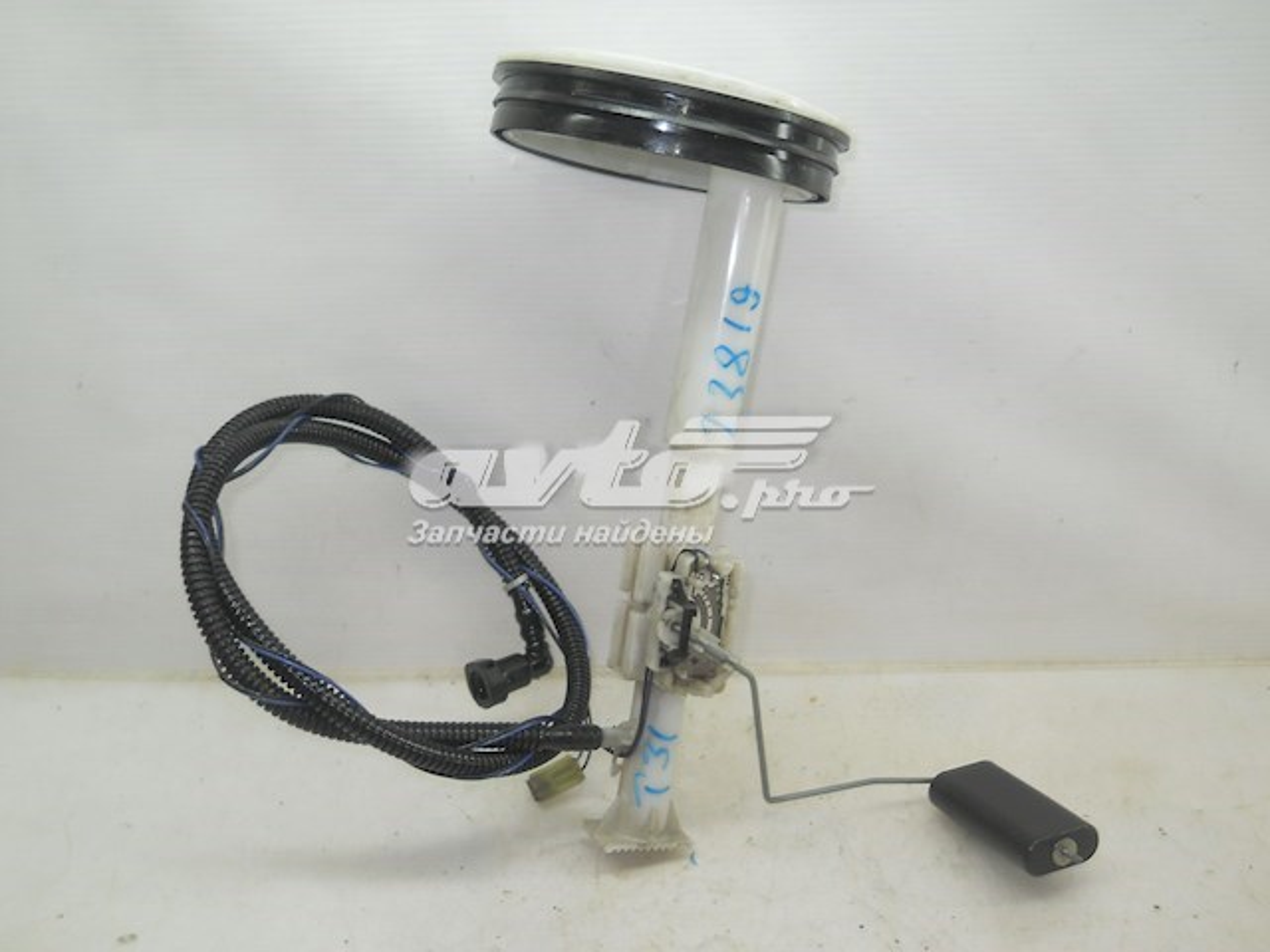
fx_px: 1504
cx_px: 635
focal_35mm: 41
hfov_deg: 45.8
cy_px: 476
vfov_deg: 35.1
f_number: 3.1
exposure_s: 1/30
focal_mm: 6.72
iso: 80
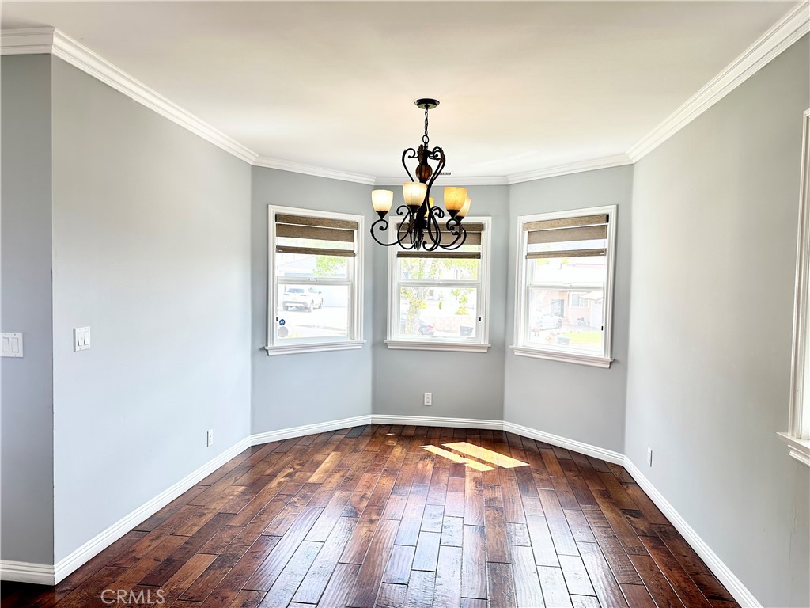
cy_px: 304
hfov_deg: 71.6
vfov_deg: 56.8
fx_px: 562
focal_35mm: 24
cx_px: 405
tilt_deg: -2.2
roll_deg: -0.9
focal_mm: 6.86
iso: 100
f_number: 1.78
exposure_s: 1/166
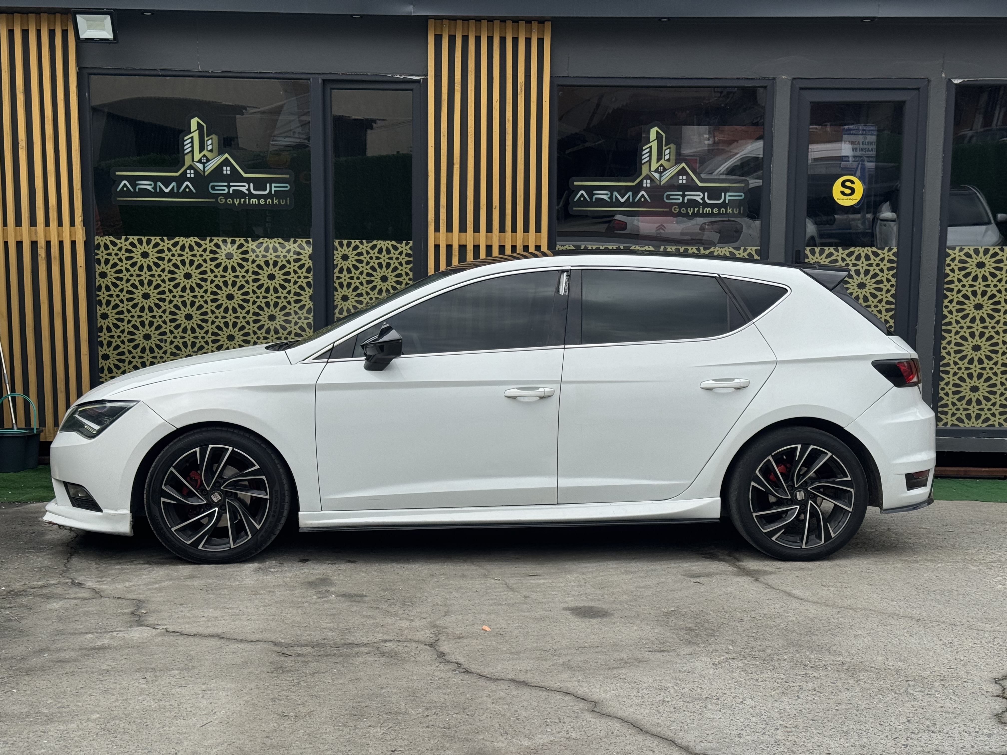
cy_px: 378
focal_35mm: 48
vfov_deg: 30.3
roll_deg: -0.5
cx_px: 504
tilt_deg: -7.7
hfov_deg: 39.7
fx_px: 1396
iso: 64
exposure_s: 1/2833
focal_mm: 6.76
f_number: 1.78
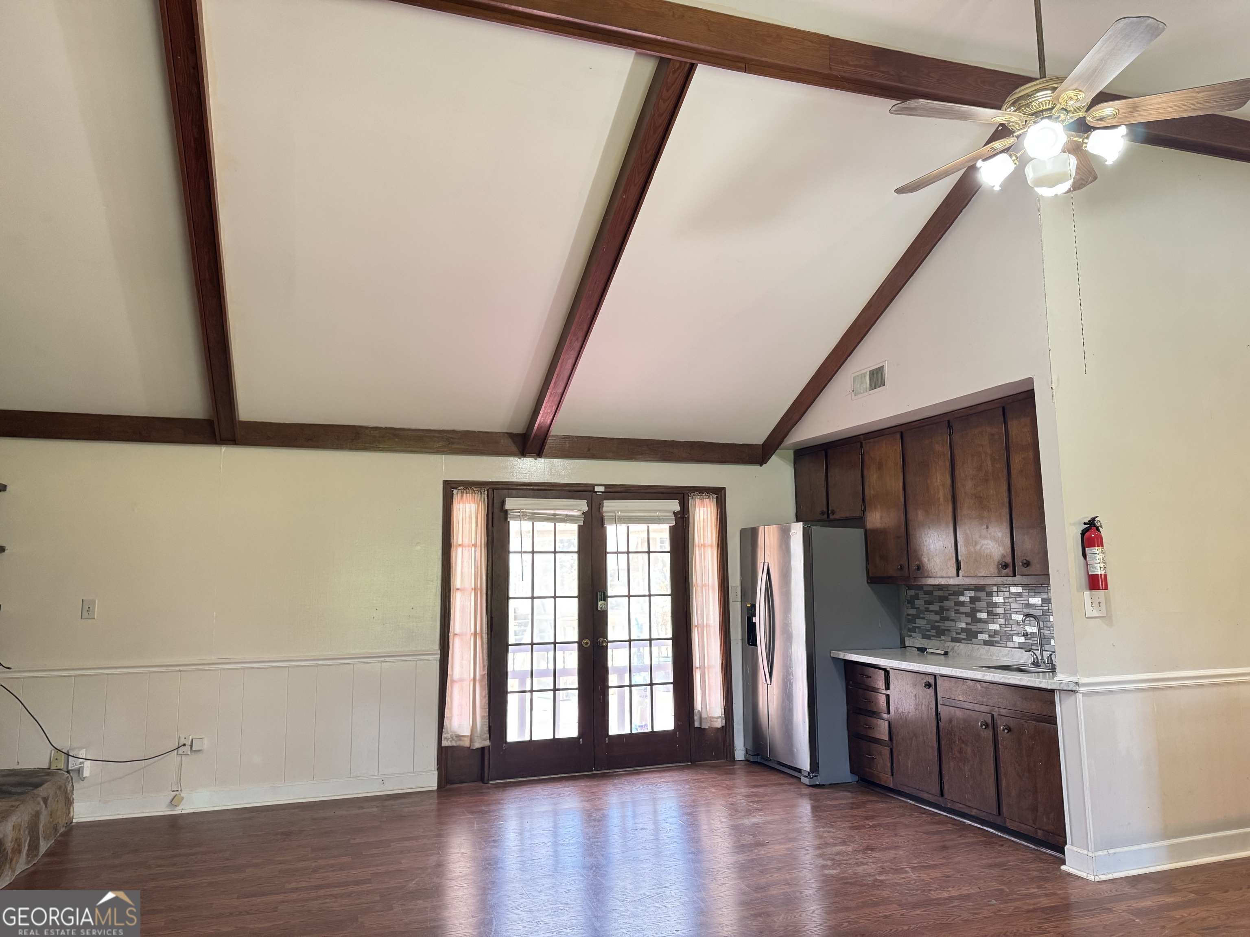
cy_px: 468
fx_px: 867
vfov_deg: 56.8
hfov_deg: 71.6
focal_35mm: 24
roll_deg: +0.6
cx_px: 625
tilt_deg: +6.9
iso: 400
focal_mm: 6.76
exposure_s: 1/60
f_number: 1.78
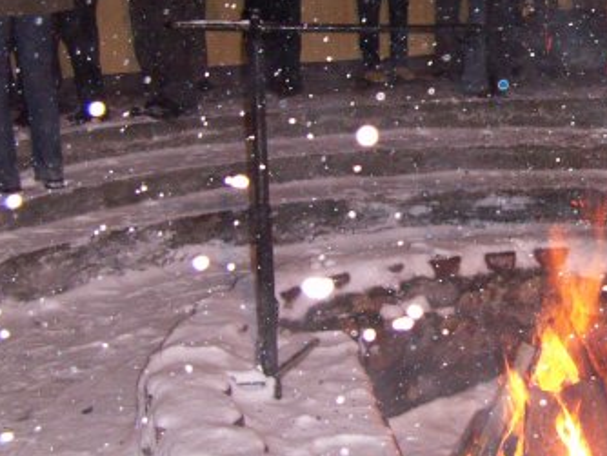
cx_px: 522
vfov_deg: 20.9
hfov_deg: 27.0
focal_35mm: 70
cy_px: 145
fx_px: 1228
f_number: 2.8
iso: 200
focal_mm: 4.7
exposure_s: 1/50
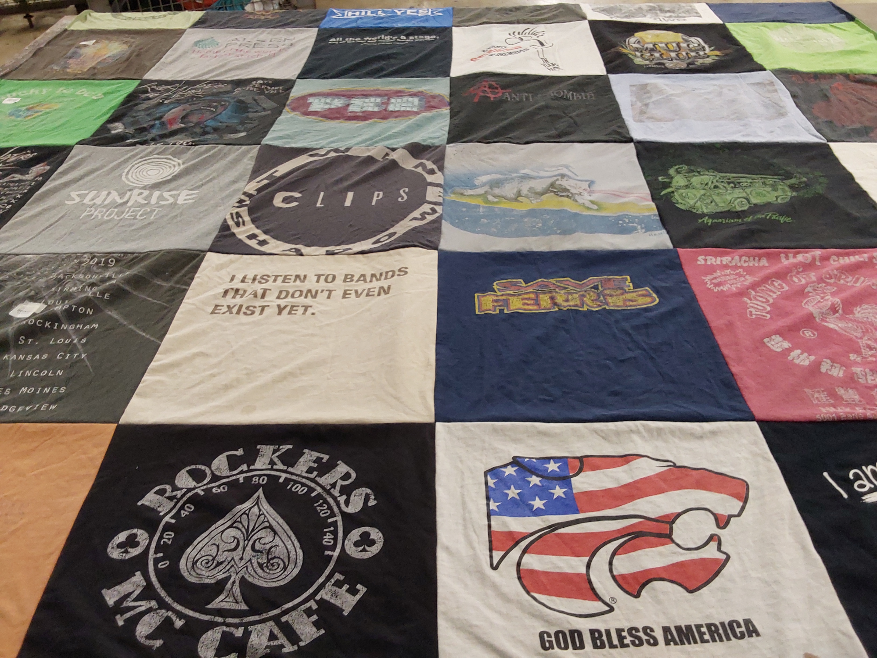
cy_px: 329
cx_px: 438
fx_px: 709
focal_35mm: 28
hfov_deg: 63.4
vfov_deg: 49.7
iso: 125
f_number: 1.9
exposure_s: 1/60
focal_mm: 2.91
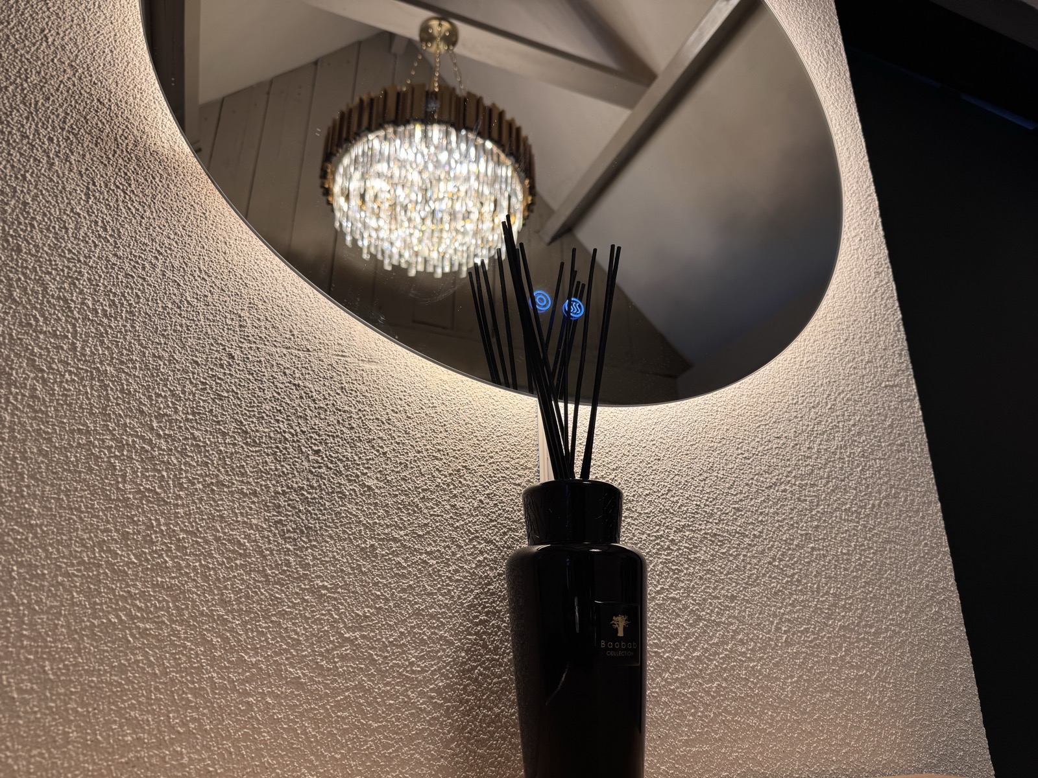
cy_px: 389
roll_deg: -0.1
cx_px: 519
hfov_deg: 71.6
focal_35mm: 24
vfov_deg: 56.8
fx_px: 720
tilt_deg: +22.0
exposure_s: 1/100
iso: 80
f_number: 1.78
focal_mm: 6.76
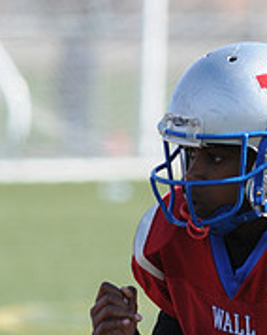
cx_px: 336
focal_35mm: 1376
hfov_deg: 1.1
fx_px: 13615
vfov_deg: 1.4
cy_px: 478
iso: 200
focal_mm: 300
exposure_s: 1/500
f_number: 6.3
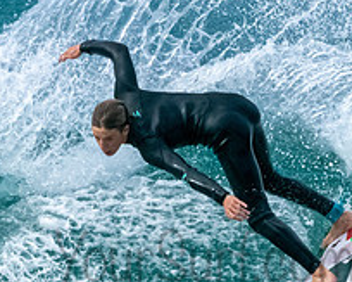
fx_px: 20826
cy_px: 241
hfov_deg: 1.0
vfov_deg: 0.8
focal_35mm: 2000
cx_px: 233
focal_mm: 500
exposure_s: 1/800
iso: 4000
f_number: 22
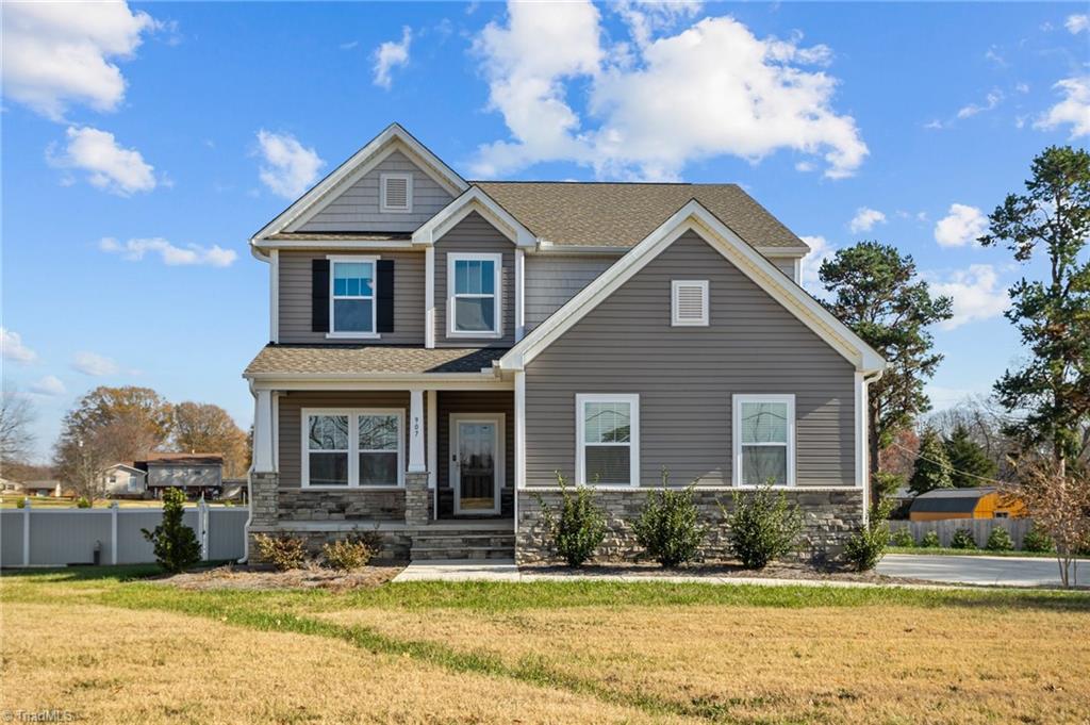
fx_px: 968
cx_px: 545
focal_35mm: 32
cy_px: 362
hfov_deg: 58.8
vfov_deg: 41.1
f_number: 8
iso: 160
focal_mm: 32
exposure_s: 1/400
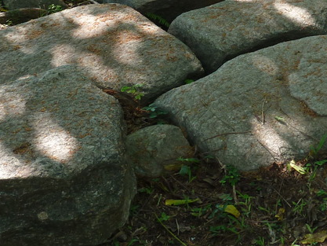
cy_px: 2
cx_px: 251
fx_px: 680
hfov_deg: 26.6
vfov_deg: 19.9
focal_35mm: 72
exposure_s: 1/100
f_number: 3.3
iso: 80
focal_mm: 4.1
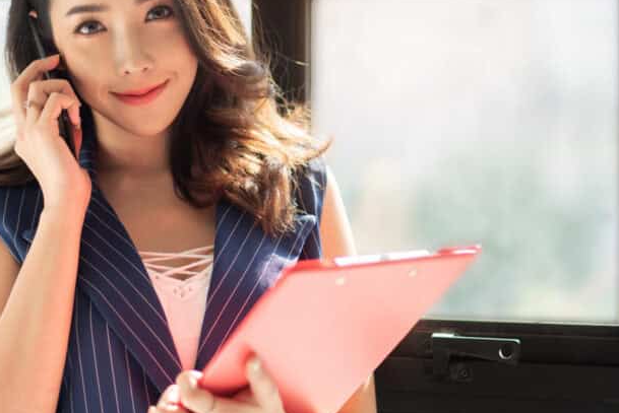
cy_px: 196
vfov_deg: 9.6
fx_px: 2460
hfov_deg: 14.3
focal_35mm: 143
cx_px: 335
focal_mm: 85
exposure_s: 1/2500
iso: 400
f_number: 2
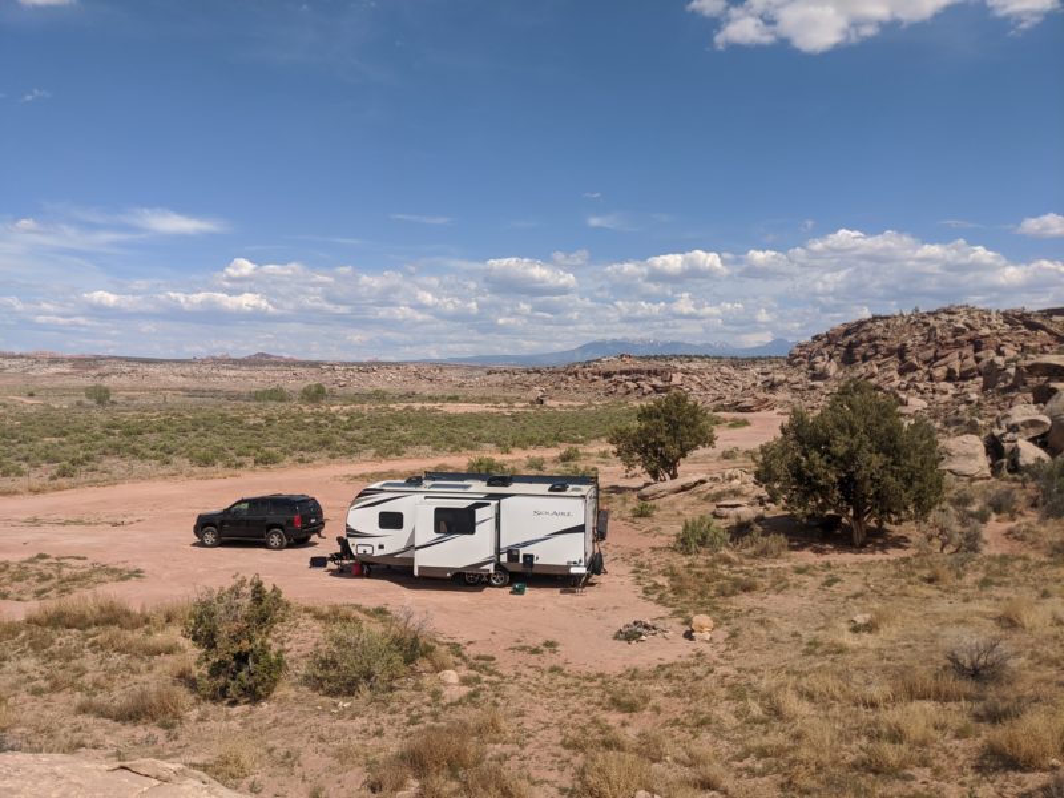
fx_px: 830
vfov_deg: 51.4
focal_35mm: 27
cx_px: 532
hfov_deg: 65.3
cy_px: 399
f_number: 1.73
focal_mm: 4.38
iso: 64
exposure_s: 1/4695
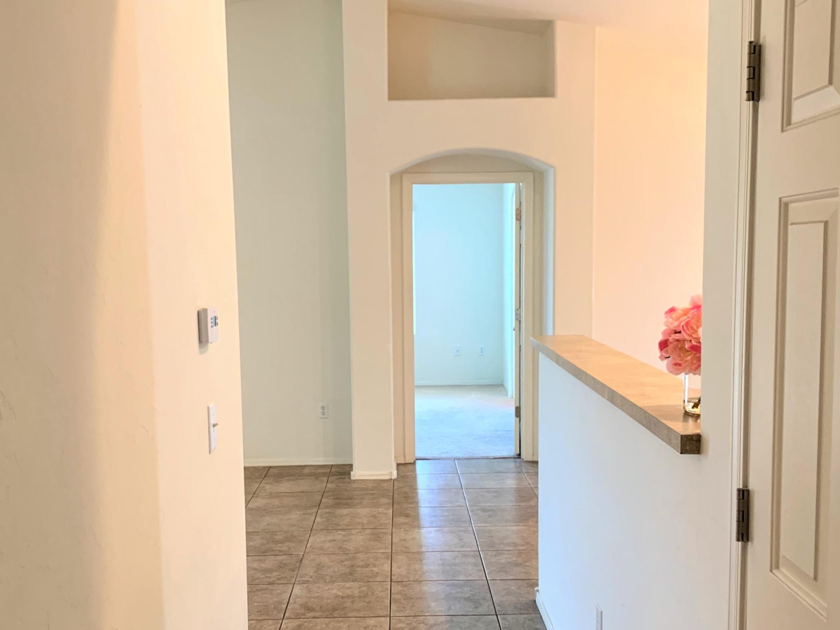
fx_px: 946
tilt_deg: -6.1
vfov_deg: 36.7
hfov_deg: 47.9
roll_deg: +1.4
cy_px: 383
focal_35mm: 39
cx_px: 417
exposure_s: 1/60
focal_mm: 4.25
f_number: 1.8
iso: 160
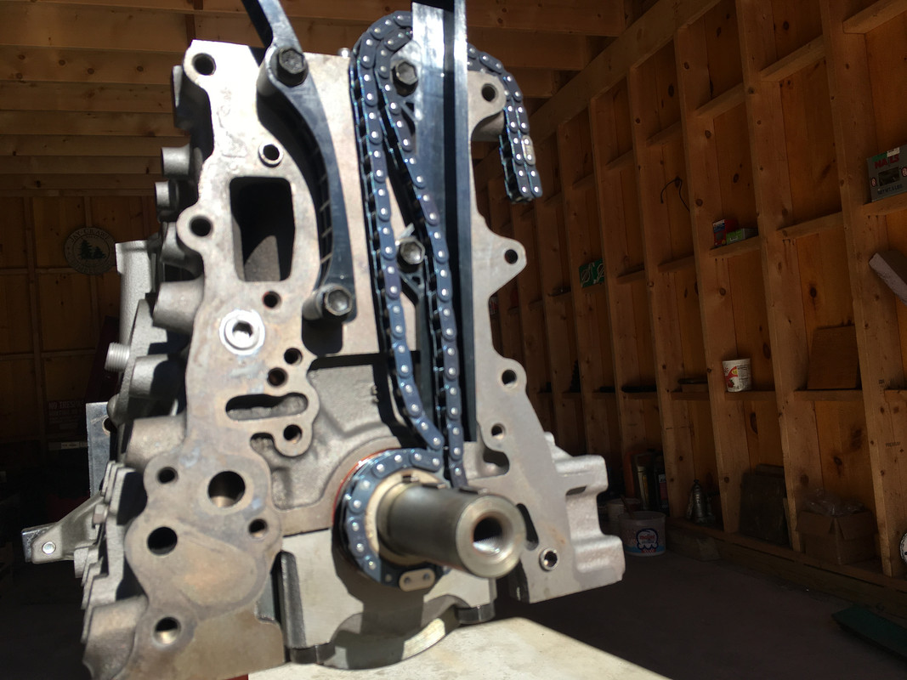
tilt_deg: +1.2
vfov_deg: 48.2
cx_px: 454
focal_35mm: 29
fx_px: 760
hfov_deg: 61.7
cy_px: 340
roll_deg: +5.8
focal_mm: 4.15
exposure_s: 1/712
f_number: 2.2
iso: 25
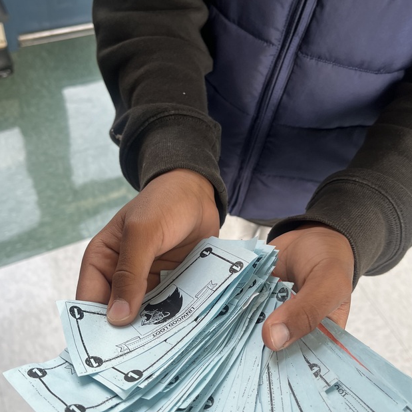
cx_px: 211
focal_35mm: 38
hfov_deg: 43.9
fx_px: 512
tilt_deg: -49.2
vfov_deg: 43.8
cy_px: 187
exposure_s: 1/120
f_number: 1.6
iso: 32
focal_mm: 5.1
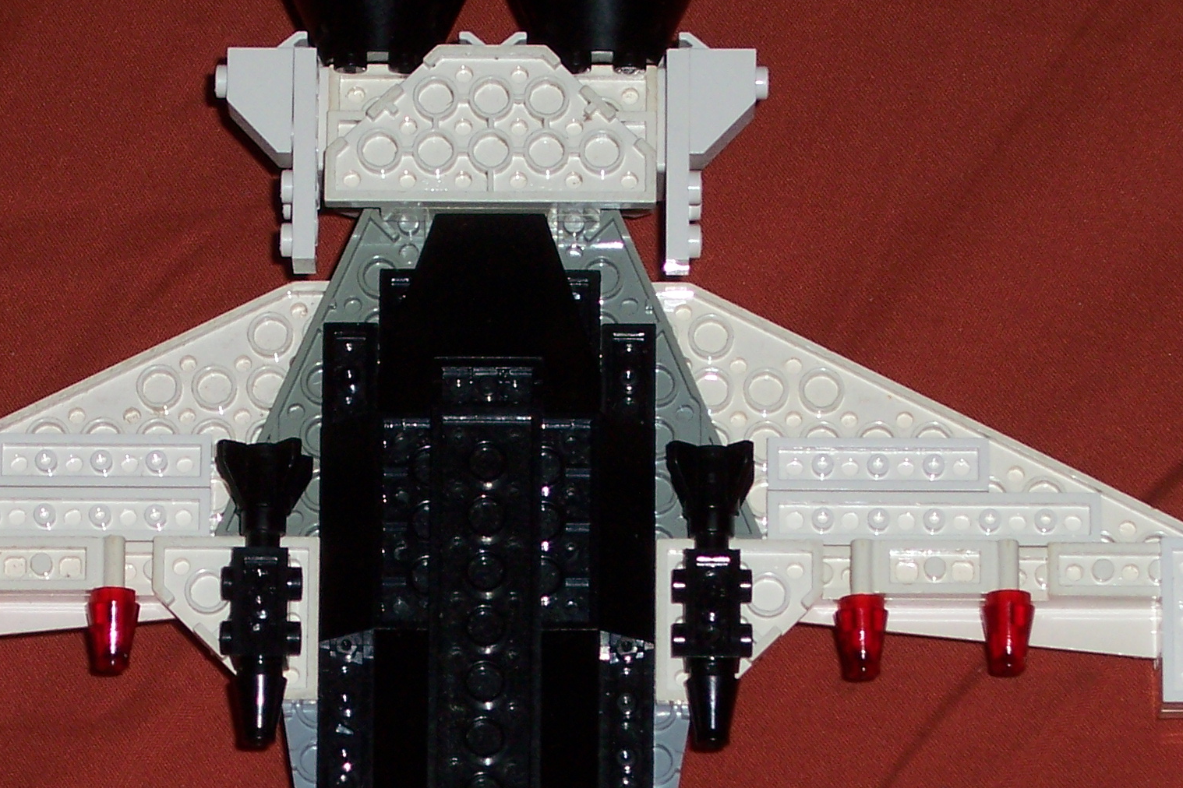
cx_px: 411
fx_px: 7525
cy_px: 687
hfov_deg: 9.0
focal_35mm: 229
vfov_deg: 6.0
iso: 100
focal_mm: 24
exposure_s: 1/1000
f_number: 6.7
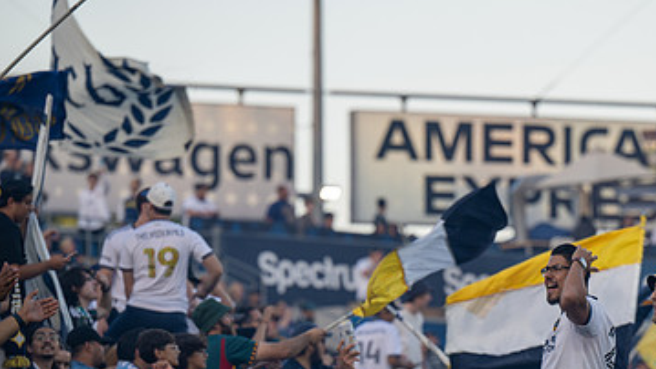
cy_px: 295
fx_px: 5897
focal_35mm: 339
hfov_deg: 6.4
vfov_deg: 3.6
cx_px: 495
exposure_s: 1/200
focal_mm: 200
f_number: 4
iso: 140
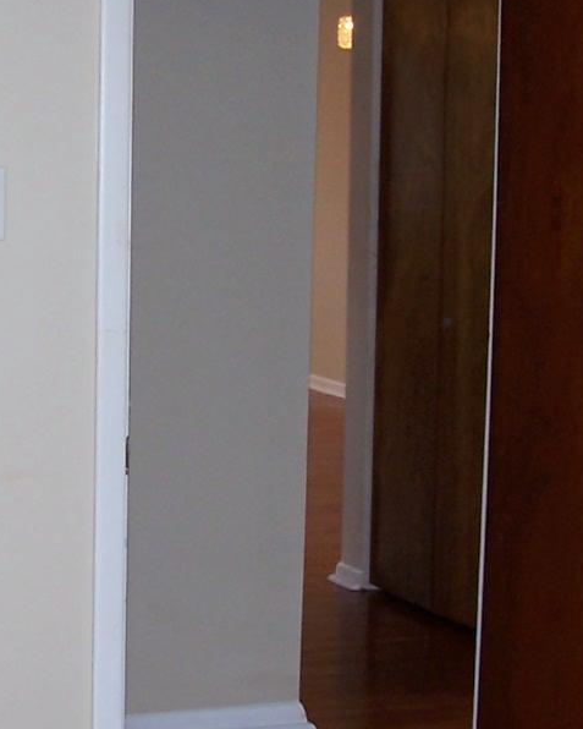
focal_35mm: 103
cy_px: 393
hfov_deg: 14.9
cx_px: 224
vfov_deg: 18.6
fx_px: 2221
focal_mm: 6.3
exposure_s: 1/60
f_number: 2.8
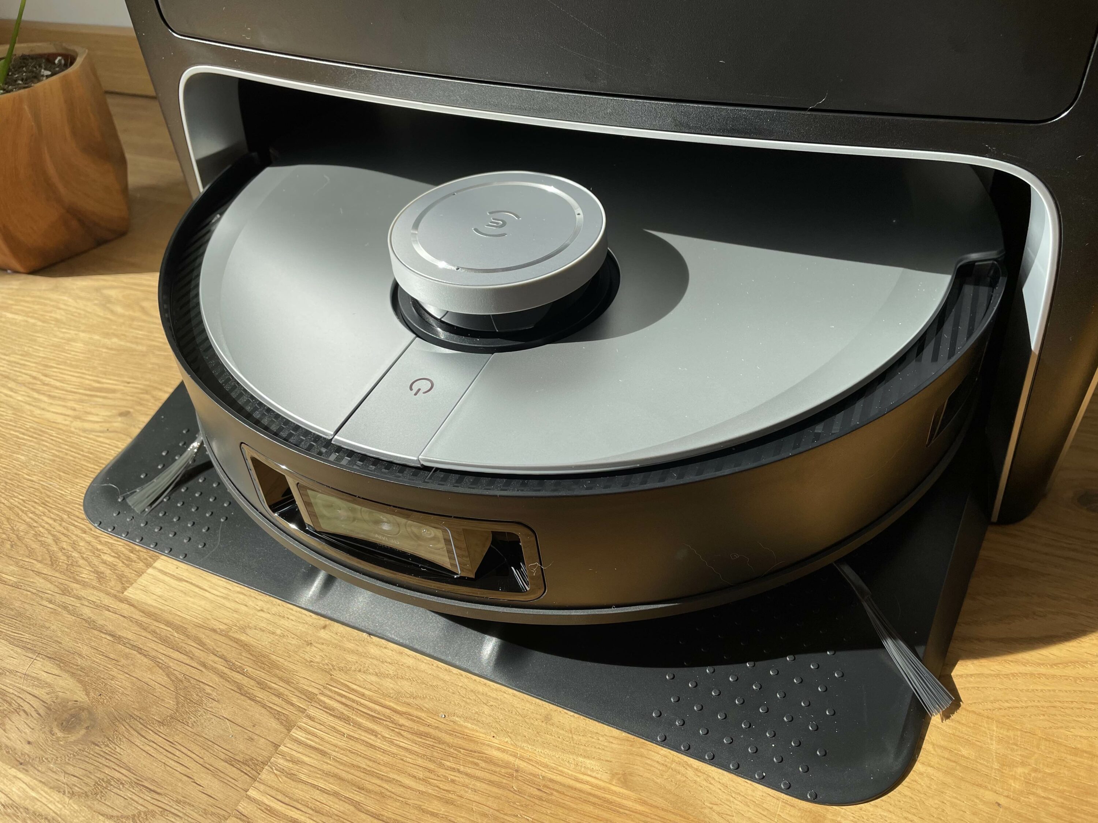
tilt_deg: -37.8
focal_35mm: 26
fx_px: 825
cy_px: 412
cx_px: 549
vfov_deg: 53.1
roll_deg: +3.6
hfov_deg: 67.3
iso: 32
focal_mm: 4.2
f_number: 1.6
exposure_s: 1/1024
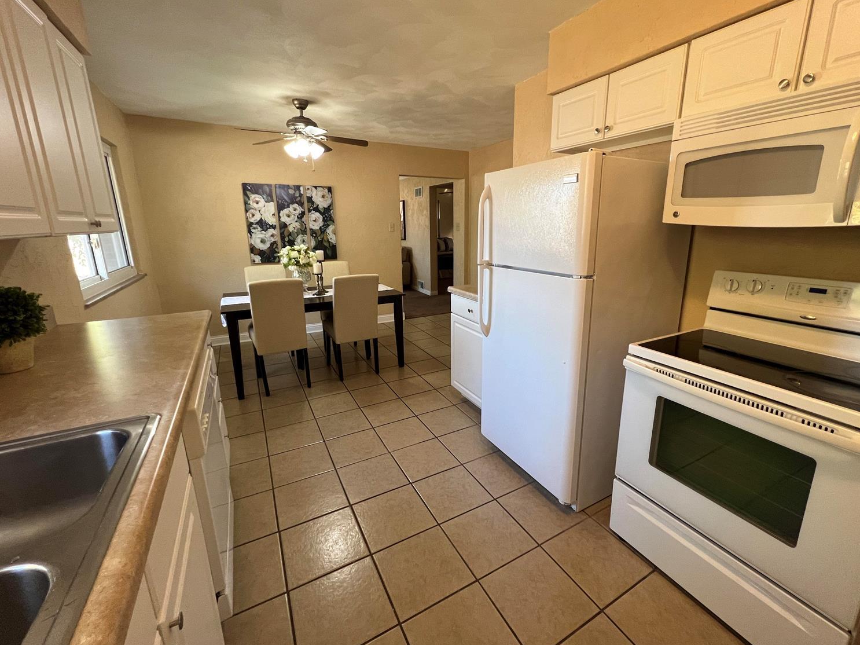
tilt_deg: -13.2
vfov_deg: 85.6
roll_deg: +0.1
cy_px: 309
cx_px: 454
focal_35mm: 14
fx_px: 348
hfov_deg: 102.0
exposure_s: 1/60
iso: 200
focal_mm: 1.57
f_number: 1.8
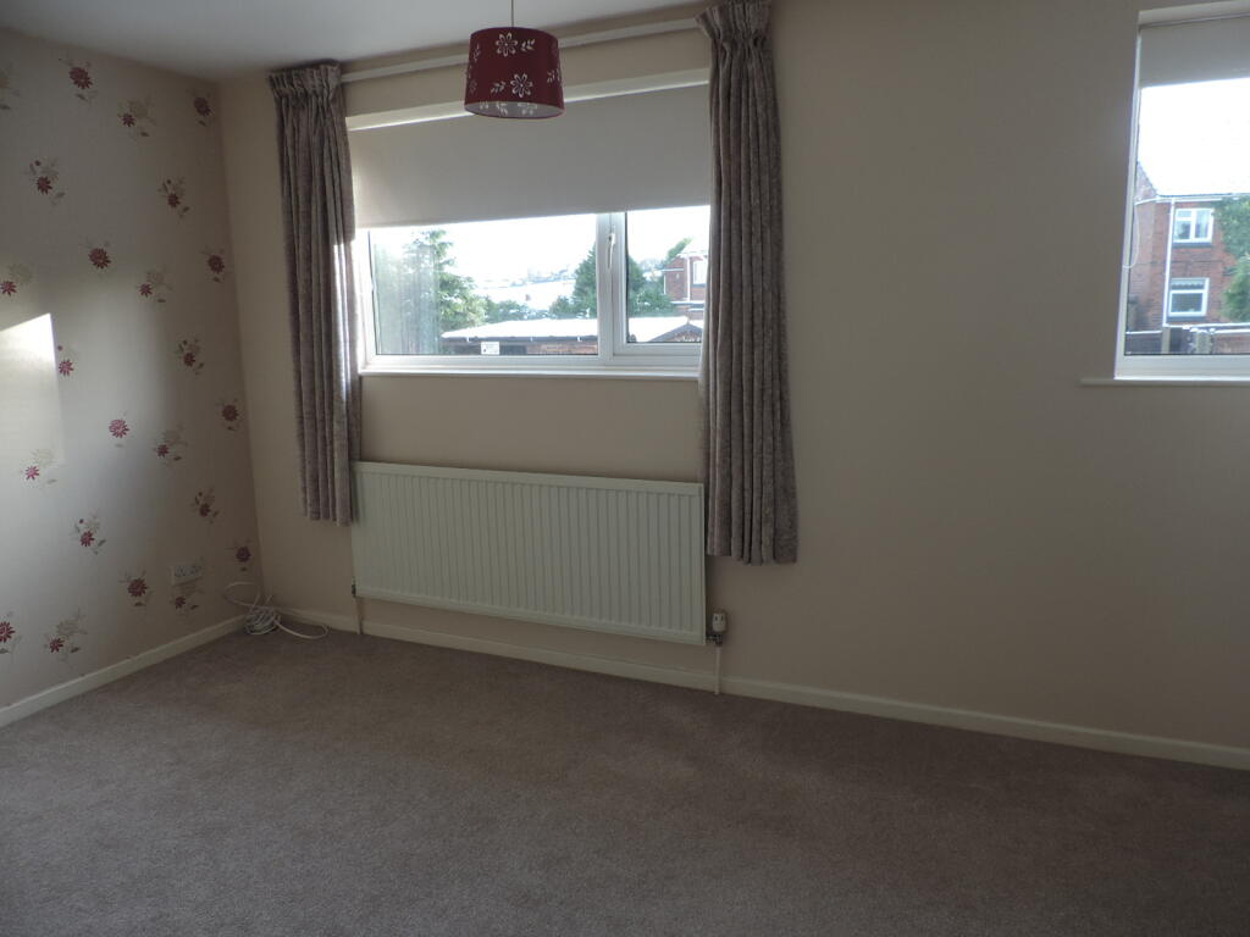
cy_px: 468
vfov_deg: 56.8
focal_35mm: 24
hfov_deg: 71.6
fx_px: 867
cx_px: 625
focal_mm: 4.3
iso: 80
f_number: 3
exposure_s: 1/60
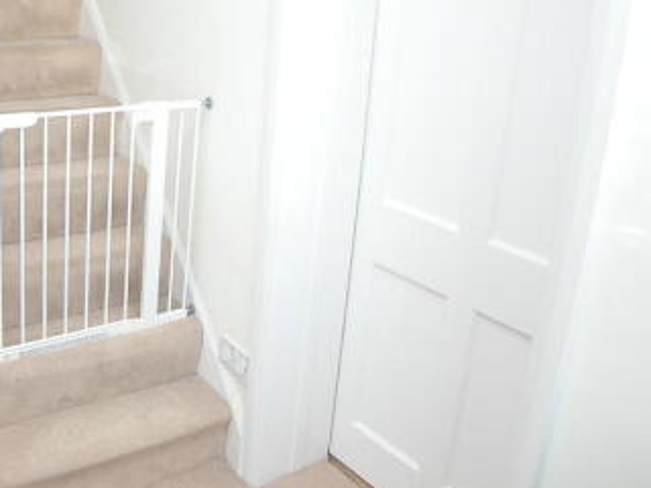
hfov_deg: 36.3
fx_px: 959
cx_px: 137
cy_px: 133
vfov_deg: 28.2
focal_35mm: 51
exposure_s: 1/46
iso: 100
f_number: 2.8
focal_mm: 7.1
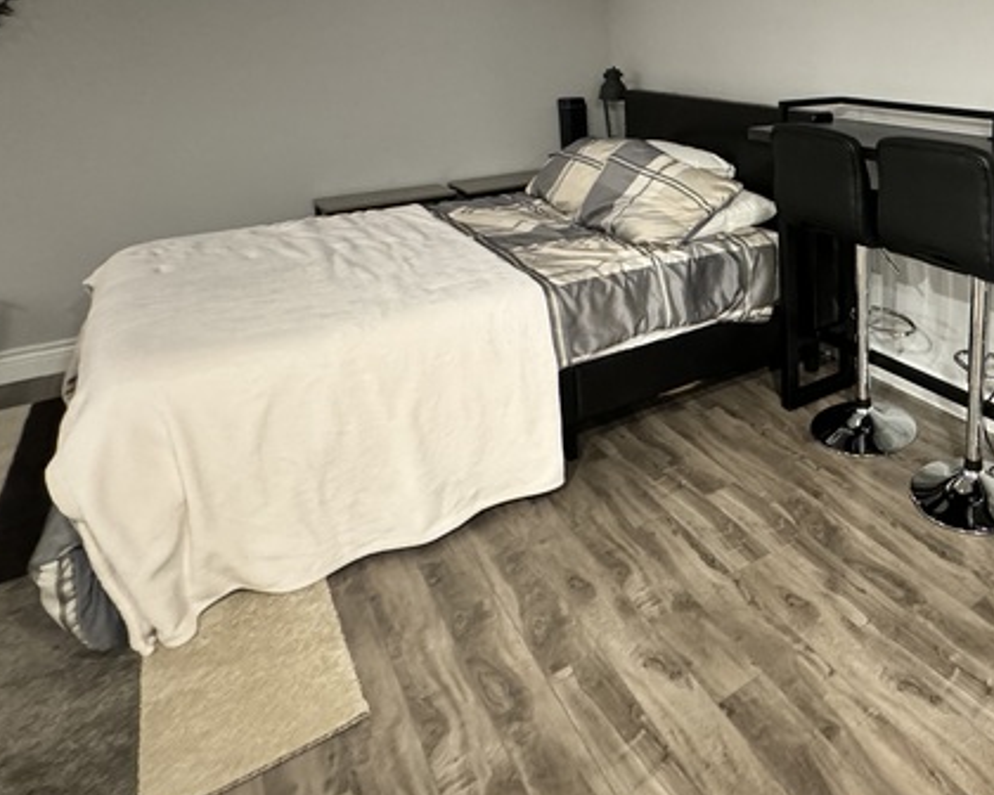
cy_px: 168
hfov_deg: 59.2
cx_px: 835
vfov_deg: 51.7
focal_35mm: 26
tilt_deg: -9.9
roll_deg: +0.0
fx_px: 765
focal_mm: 2.22
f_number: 2.2
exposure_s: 1/40
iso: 1000
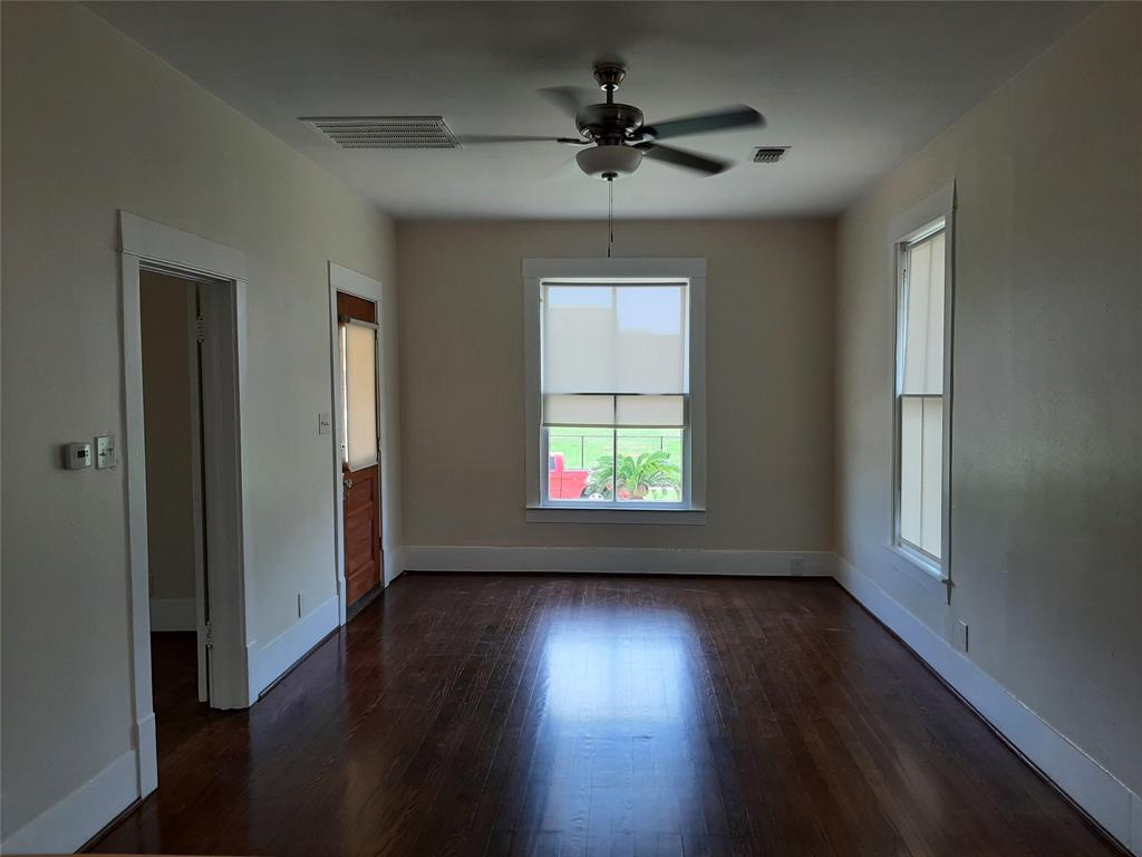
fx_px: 858
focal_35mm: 26
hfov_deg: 67.3
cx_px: 571
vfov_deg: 53.1
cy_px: 428
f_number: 1.7
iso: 40
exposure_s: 1/133
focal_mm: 3.93
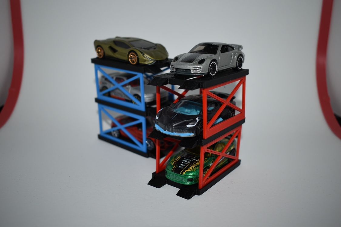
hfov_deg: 51.3
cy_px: 114
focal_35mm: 38
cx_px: 170
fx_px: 355
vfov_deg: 35.5
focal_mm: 25
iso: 100
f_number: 4
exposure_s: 1/100
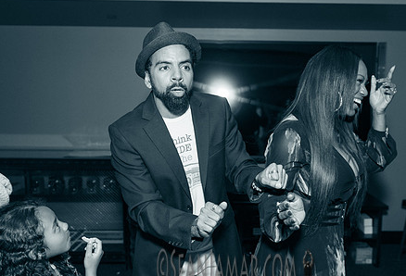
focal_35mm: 36
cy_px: 157
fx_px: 409
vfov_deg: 37.3
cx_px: 241
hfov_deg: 52.5
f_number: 3.2
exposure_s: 1/1000
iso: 1600
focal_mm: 24
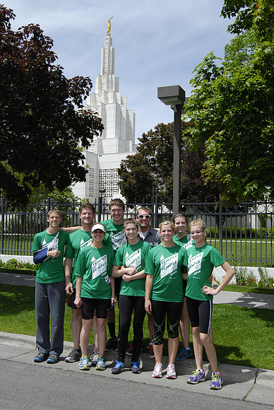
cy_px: 205
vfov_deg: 49.5
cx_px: 137
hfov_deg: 34.3
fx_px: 444
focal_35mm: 39
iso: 400
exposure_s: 1/800
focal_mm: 26
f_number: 10
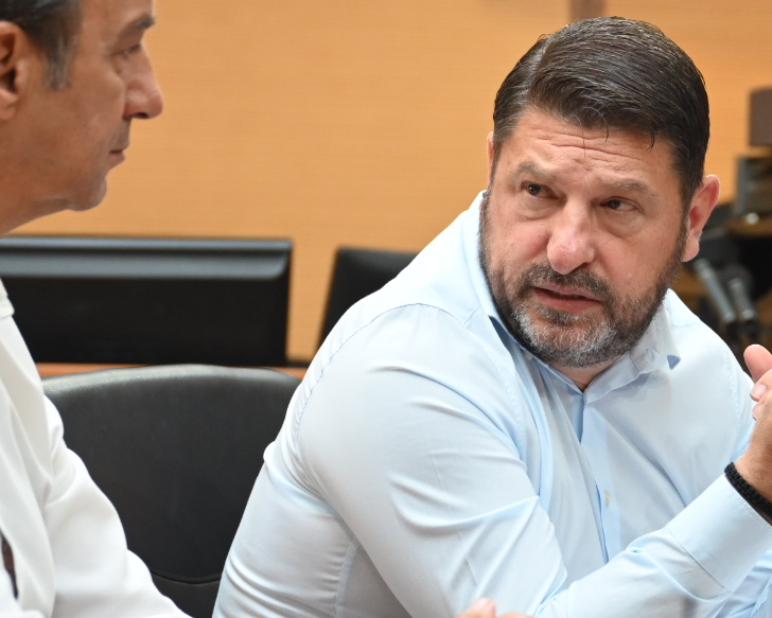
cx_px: 476
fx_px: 4343
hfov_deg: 10.2
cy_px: 363
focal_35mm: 190
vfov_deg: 8.1
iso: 1100
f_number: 2.8
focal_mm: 61
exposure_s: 1/125
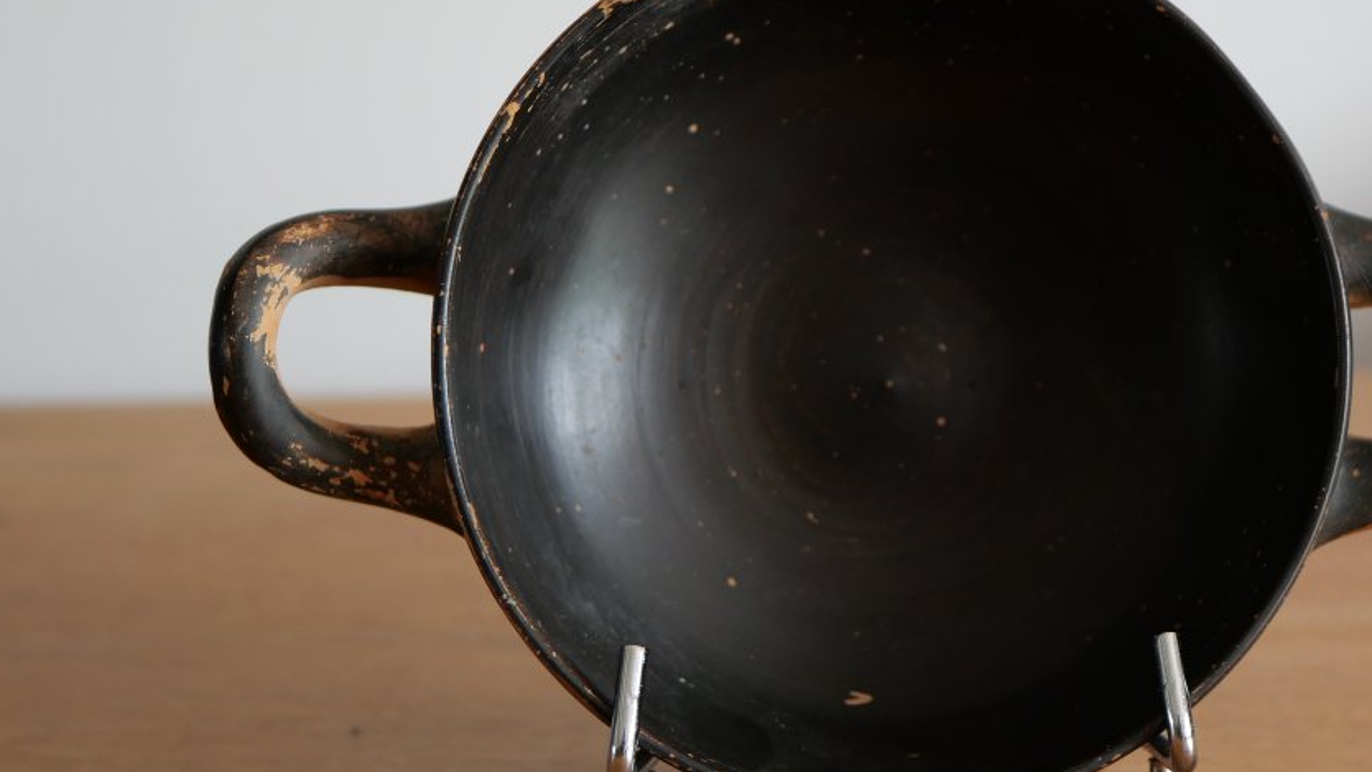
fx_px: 3419
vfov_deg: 12.9
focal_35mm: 94
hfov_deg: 22.6
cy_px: 359
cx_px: 915
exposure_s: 1/60
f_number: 2.8
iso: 320
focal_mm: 30
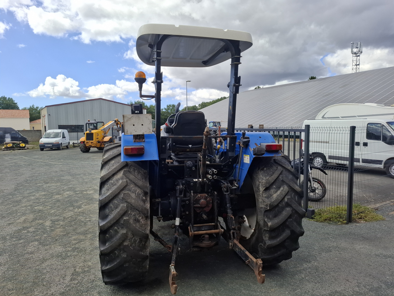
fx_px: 262
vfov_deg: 58.9
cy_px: 148
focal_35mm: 23
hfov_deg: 73.9
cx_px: 197
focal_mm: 5.54
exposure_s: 1/1996
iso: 50
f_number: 1.8
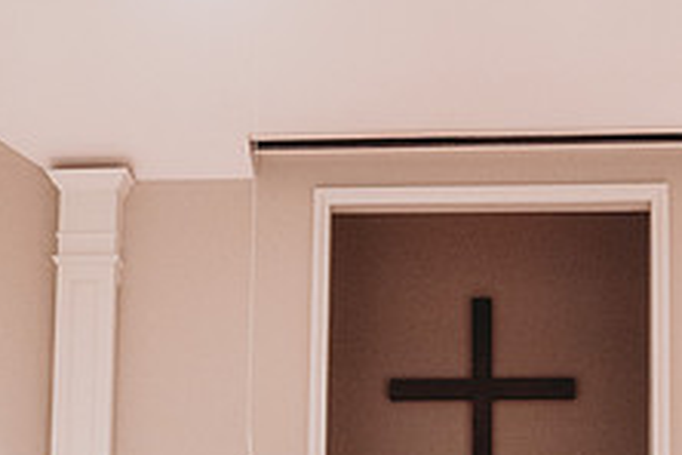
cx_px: 326
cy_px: 627
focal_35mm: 77
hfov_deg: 26.3
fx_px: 1459
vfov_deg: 16.5
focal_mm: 38
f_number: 4
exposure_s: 1/200
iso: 6400
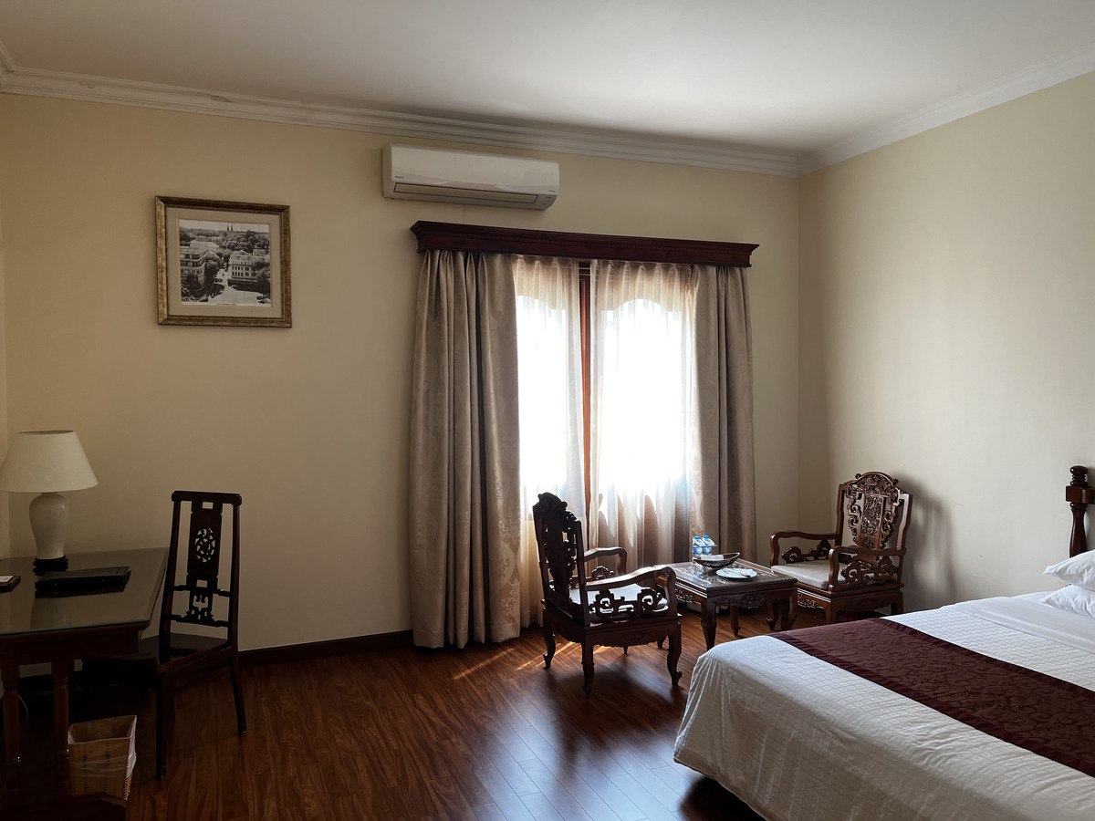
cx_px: 548
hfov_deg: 67.3
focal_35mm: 26
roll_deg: +1.0
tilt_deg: -1.7
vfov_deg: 53.1
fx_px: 822
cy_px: 410
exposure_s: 1/121
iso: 80
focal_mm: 5.7
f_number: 1.5
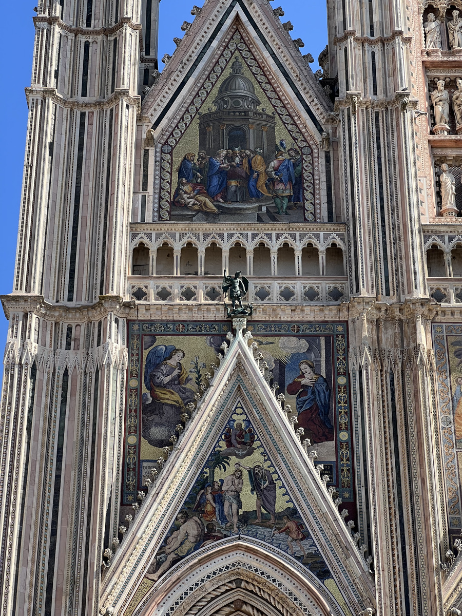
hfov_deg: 19.1
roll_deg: +0.3
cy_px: 308
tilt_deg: +29.6
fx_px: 1370
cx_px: 231
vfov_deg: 25.3
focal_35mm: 77
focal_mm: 9
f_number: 2.8
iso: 32
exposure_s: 1/374
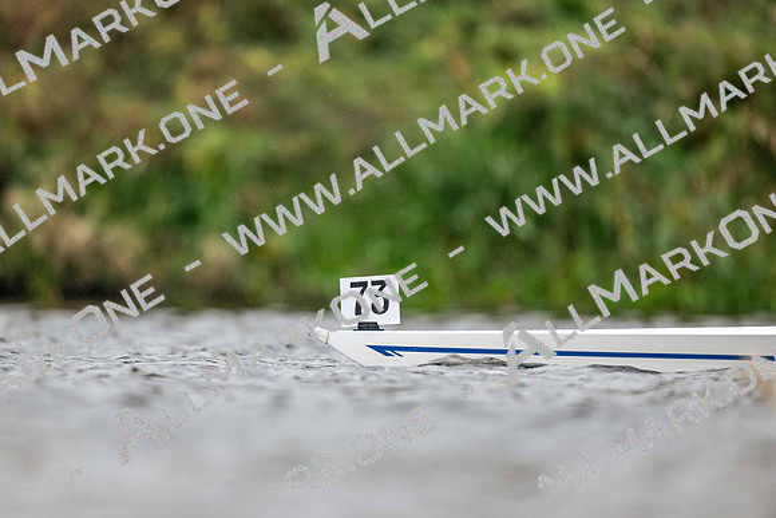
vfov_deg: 2.3
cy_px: 259
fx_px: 12936
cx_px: 388
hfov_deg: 3.4
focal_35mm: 600
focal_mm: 600
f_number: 4
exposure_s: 1/2500
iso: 4000
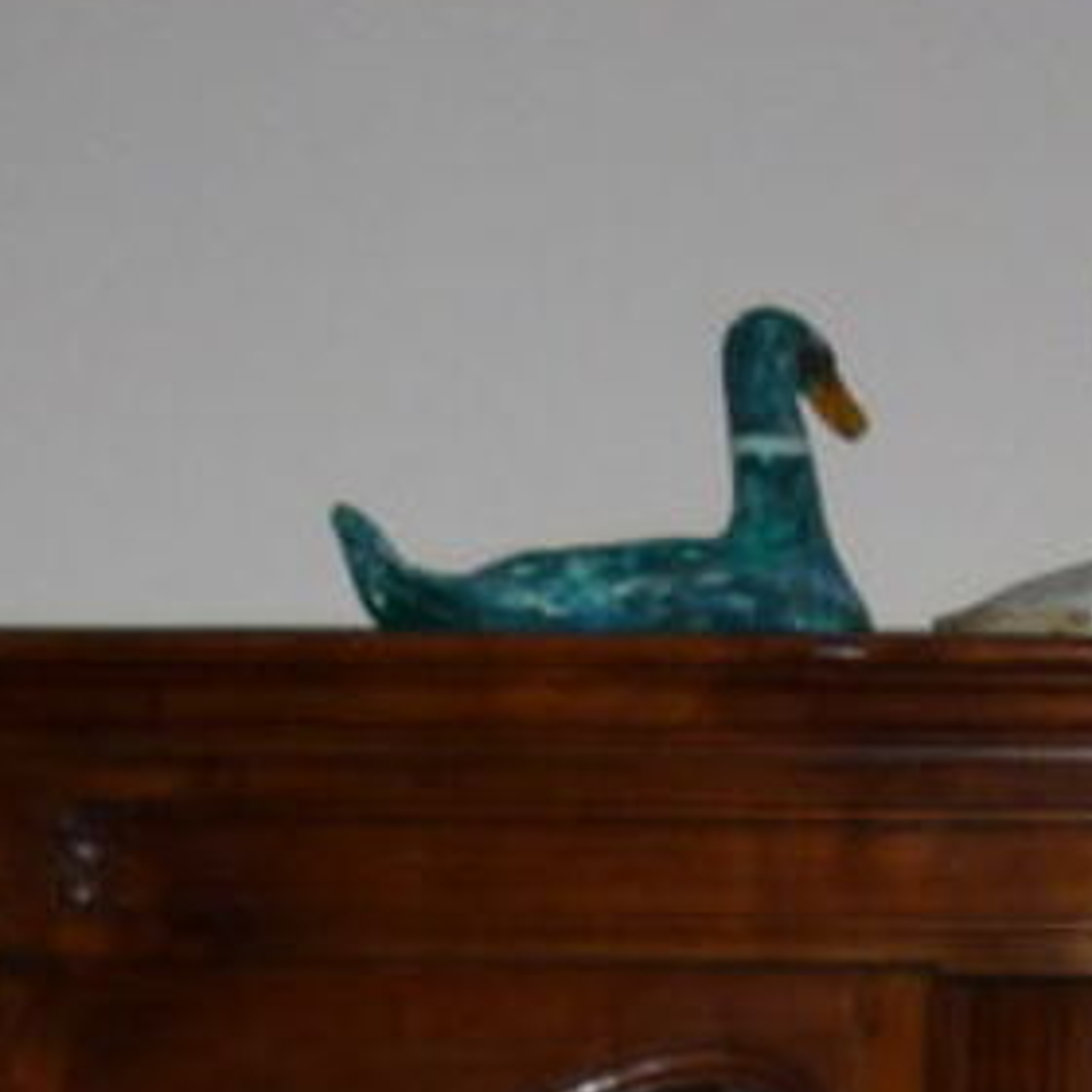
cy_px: 2389
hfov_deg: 12.5
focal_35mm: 139
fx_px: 4961
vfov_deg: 11.1
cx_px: 998
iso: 160
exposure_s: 1/125
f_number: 2.8
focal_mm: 5.5
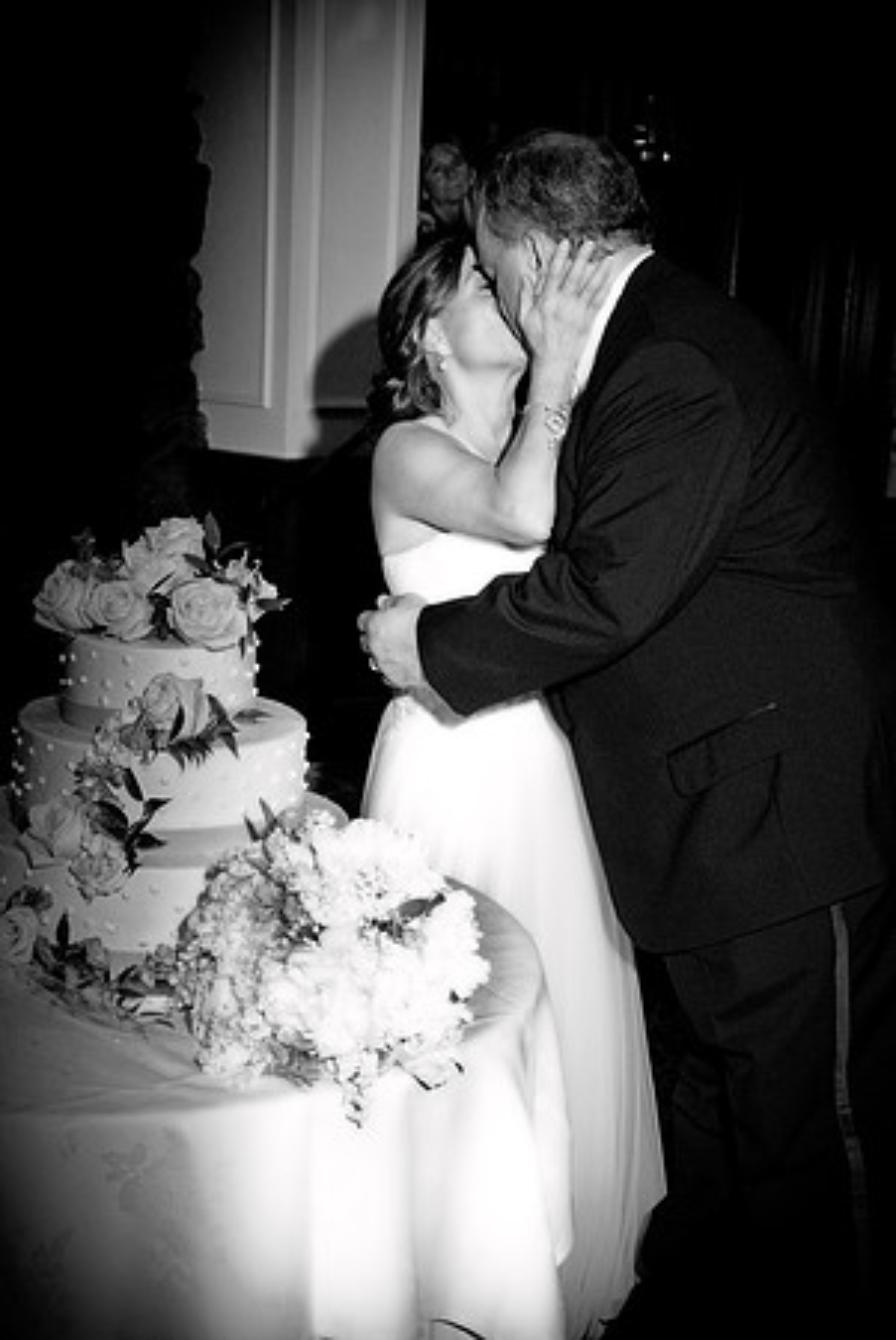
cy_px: 670
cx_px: 448
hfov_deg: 26.5
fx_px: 1899
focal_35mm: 51
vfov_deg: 38.8
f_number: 4.2
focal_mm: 34
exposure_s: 1/80
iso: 800
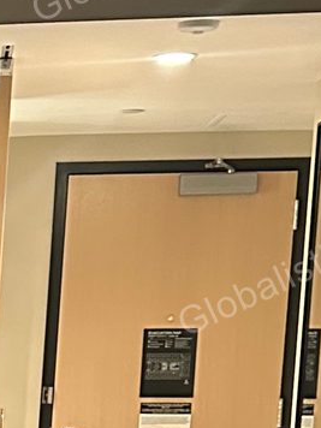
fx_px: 1780
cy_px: 658
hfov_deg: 9.0
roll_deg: -1.5
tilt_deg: -8.5
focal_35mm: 144
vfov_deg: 12.9
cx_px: -512
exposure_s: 1/40
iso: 1000
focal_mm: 6.86
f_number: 1.78
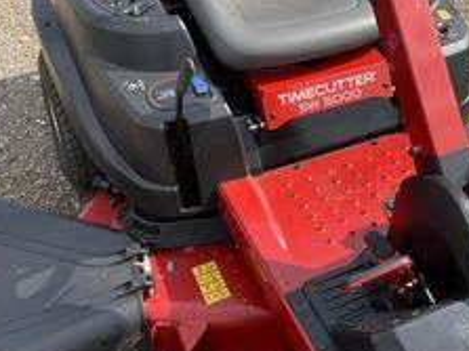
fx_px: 704
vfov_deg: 27.8
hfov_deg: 35.9
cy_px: 109
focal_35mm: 52
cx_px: 362
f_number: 1.8
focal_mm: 3
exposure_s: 1/929
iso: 25
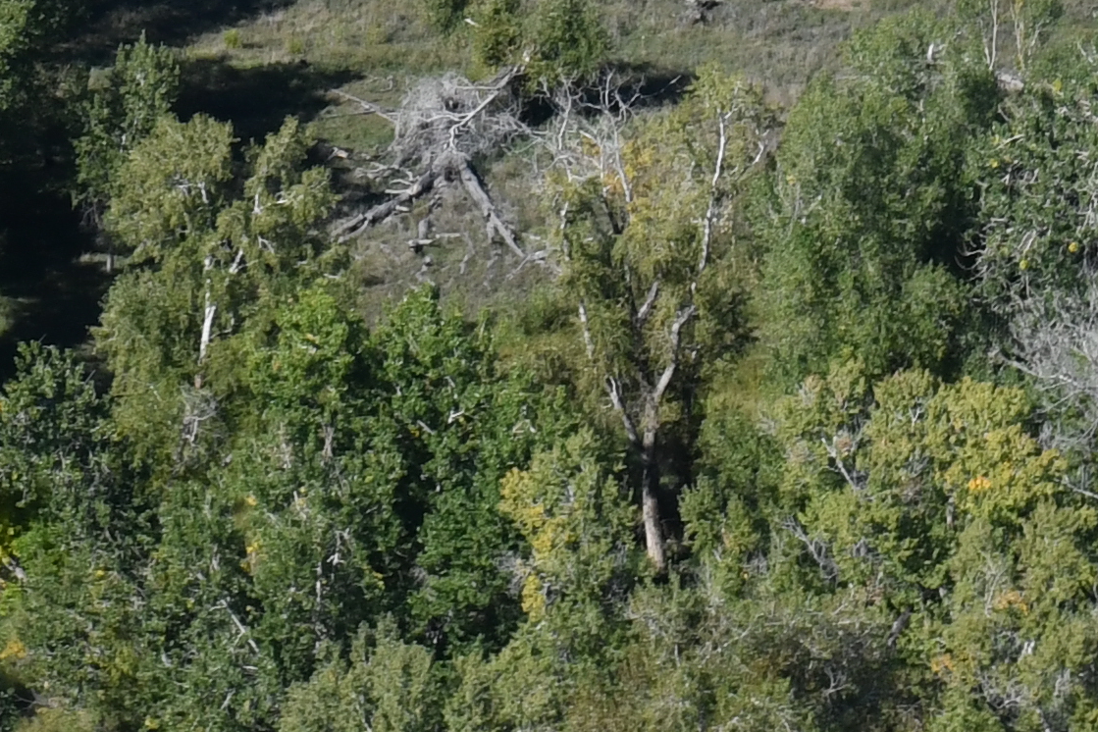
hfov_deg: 6.9
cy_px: -1474
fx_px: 8997
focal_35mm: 295
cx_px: -285
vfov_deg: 4.5
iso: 400
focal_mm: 40
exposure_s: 1/1250
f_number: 7.1
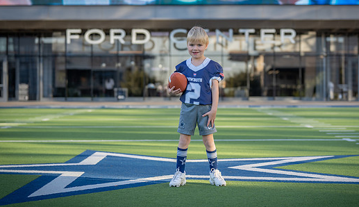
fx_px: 881
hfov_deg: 23.0
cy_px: 90
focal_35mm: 92
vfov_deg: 13.4
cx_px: 203
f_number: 2.8
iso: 100
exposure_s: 1/400
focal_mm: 74
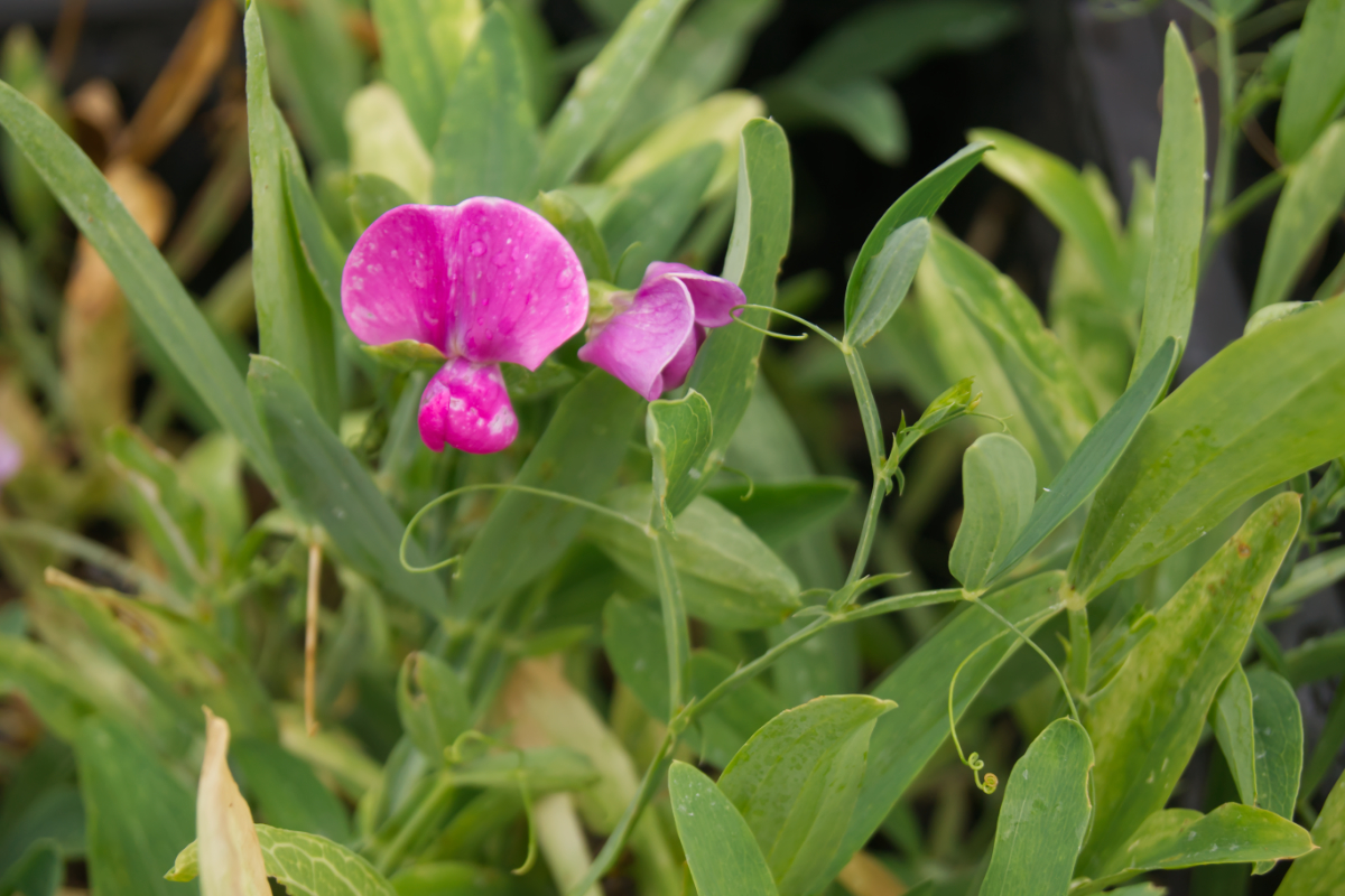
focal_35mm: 82
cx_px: 672
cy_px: 448
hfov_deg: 24.6
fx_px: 3082
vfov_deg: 16.6
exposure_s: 1/500
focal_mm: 55
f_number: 5.6
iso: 500
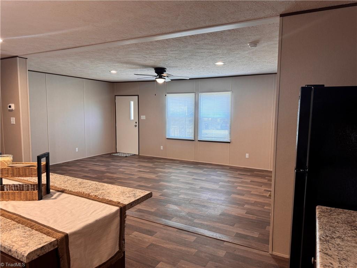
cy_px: 134
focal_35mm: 24
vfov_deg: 56.8
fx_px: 248
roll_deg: -0.2
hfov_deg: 71.6
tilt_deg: -3.6
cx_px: 178
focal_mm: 6.76
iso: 125
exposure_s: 1/60
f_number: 1.78
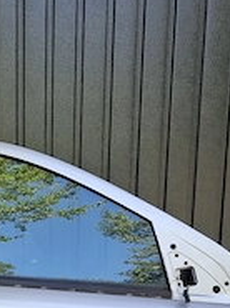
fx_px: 462
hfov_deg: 27.3
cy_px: 271
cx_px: 43
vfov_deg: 35.0
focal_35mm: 52
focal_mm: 6.7
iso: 50
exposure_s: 1/100
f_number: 1.8
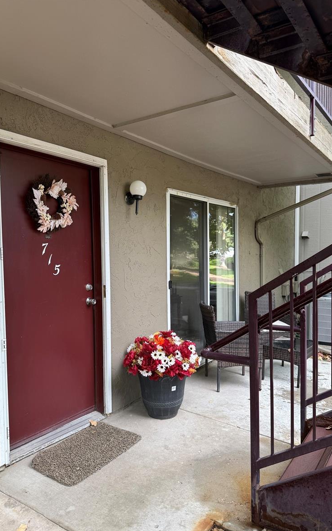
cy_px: 270
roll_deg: +1.3
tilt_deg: -1.7
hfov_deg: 47.6
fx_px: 376
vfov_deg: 70.4
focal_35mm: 26
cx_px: 166
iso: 50
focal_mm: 6.76
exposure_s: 1/135
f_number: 1.78
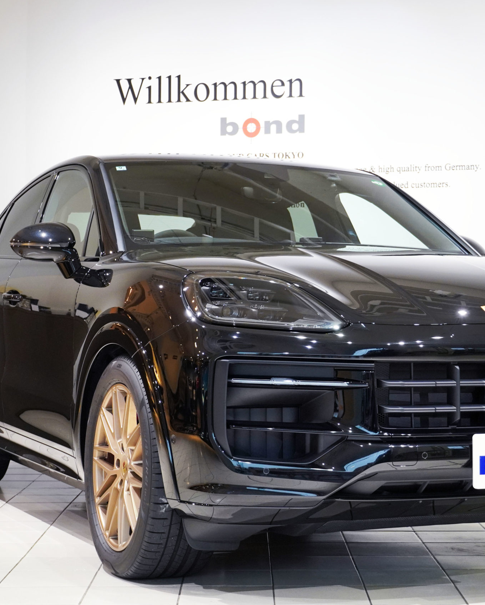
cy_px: 303
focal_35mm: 83
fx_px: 1483
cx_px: 308
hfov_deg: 18.5
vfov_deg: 23.1
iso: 1000
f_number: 4.5
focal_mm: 39
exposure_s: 1/60
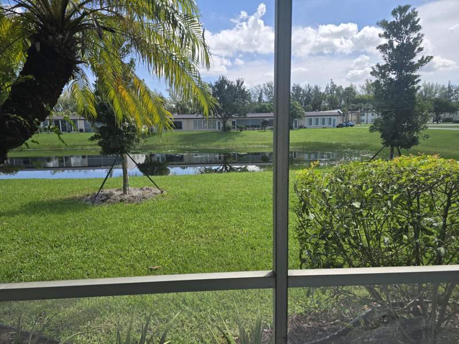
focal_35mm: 23
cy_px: 172
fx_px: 305
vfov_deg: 58.9
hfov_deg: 73.9
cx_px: 230
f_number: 1.7
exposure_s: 1/500
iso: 12
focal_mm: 6.3
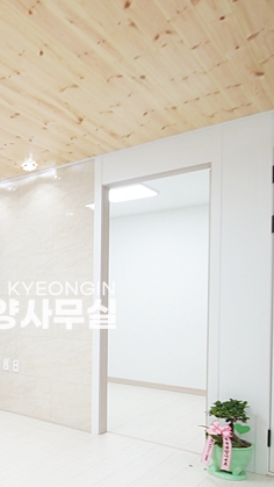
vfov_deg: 63.6
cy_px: 296
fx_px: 387
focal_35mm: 30
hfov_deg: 33.8
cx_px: -28
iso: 800
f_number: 4
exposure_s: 1/100
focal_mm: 10
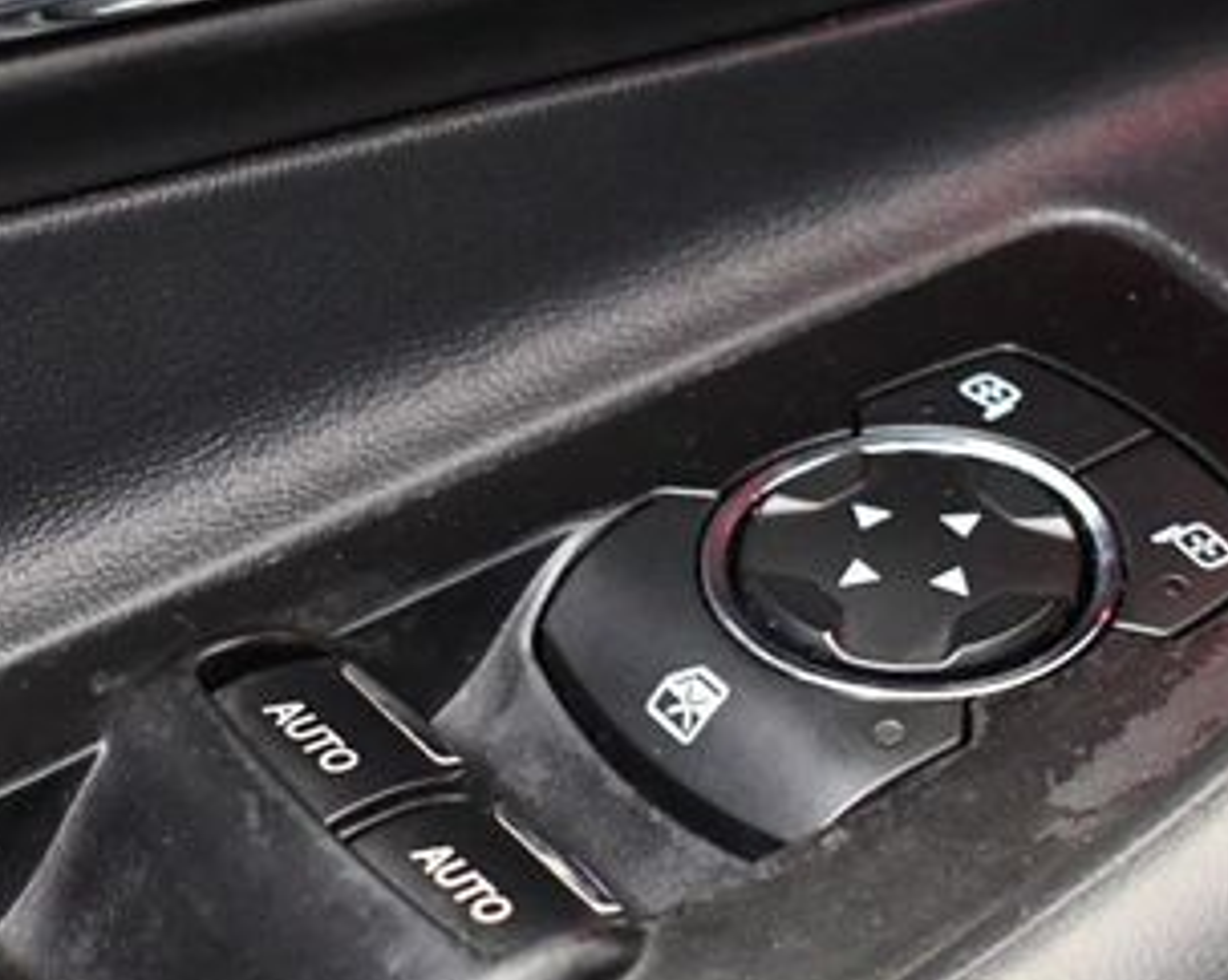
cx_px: 357
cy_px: 713
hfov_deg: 15.6
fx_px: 4467
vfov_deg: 12.5
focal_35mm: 123
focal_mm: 31
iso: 6400
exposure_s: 1/60
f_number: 4.2
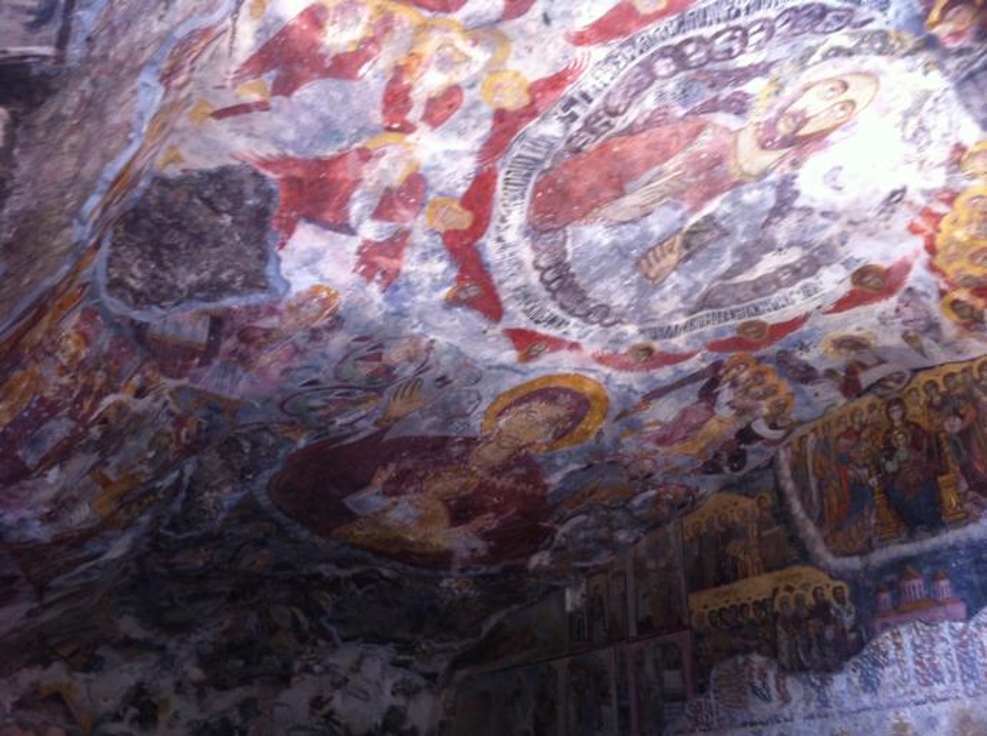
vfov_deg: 40.6
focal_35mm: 35
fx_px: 996
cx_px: 494
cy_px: 368
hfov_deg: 52.7
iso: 125
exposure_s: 1/15
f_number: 2.8
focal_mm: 3.85
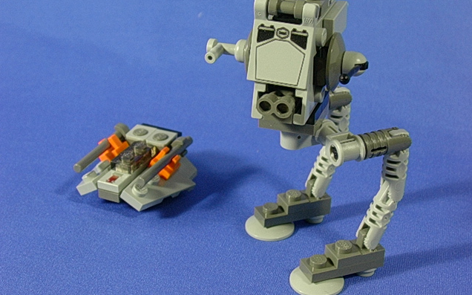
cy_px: 135
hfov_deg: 32.0
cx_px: 237
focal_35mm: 64
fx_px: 823
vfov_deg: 20.3
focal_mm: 9
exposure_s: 1/7.7
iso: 70
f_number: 3.4
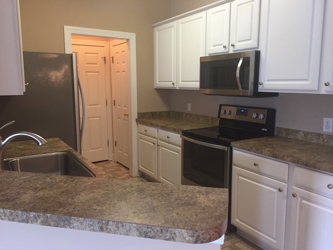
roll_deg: -0.1
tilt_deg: -7.5
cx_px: 166
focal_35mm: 29
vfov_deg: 48.2
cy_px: 125
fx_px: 279
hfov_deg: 61.7
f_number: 2.2
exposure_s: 1/30
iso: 100
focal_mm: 4.15
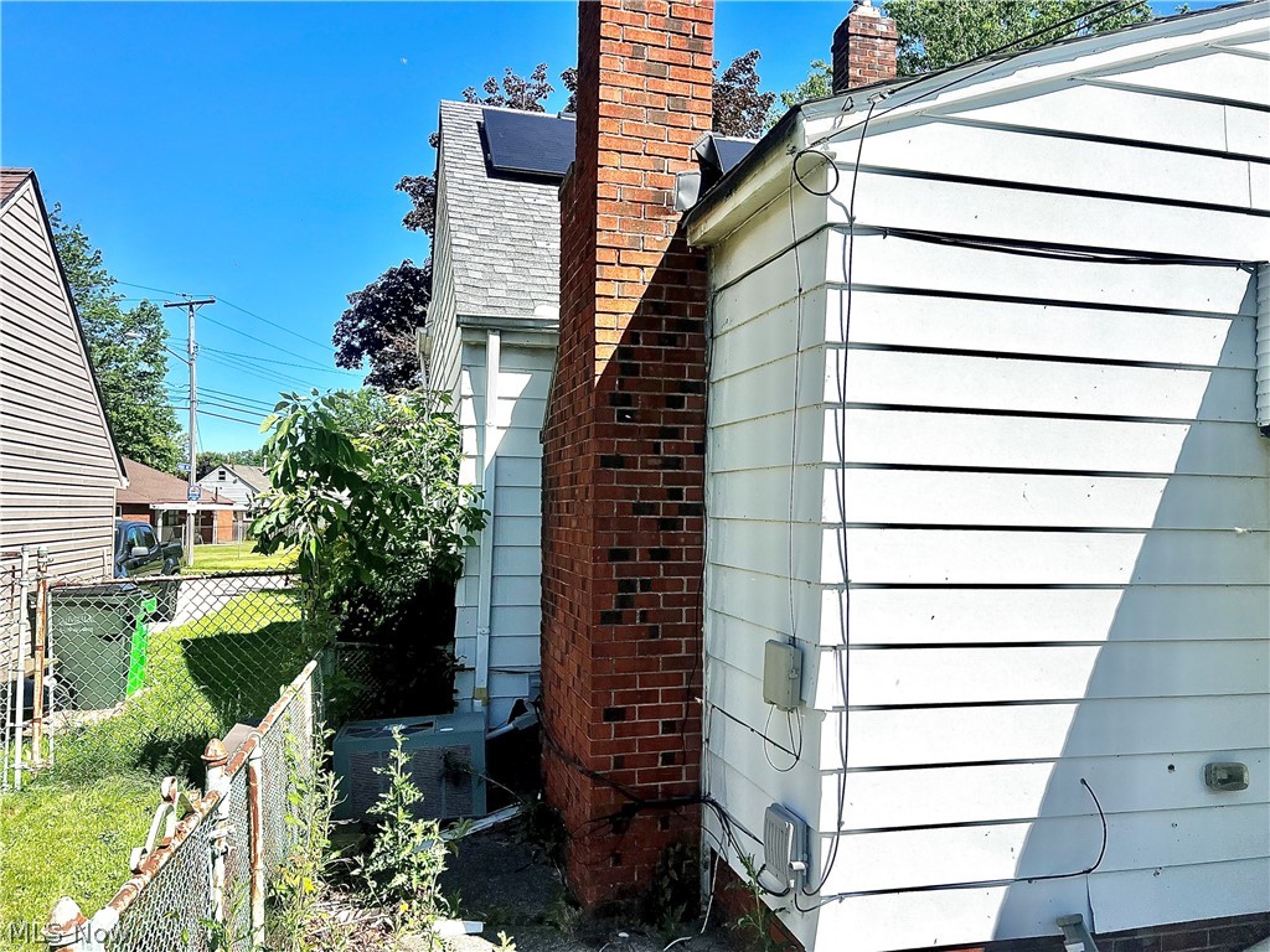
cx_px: 635
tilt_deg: -0.2
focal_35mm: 26
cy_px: 476
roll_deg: -0.9
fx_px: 954
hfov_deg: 67.3
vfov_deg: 53.1
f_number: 1.5
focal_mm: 5.7
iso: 50
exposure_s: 1/5587
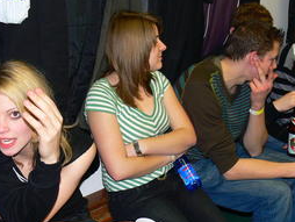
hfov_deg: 29.8
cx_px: 134
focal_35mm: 65
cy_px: 153
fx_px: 554
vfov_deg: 22.5
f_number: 2.8
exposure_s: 1/30
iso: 100
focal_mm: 7.4
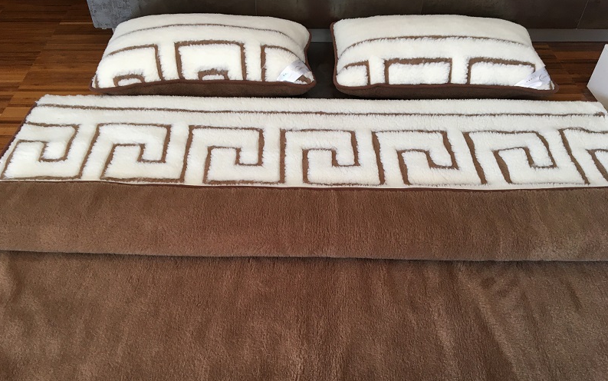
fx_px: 514
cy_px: 225
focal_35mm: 31
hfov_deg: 61.2
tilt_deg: -47.2
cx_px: 303
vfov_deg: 40.5
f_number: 2.2
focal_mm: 4.15
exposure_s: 1/33
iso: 40
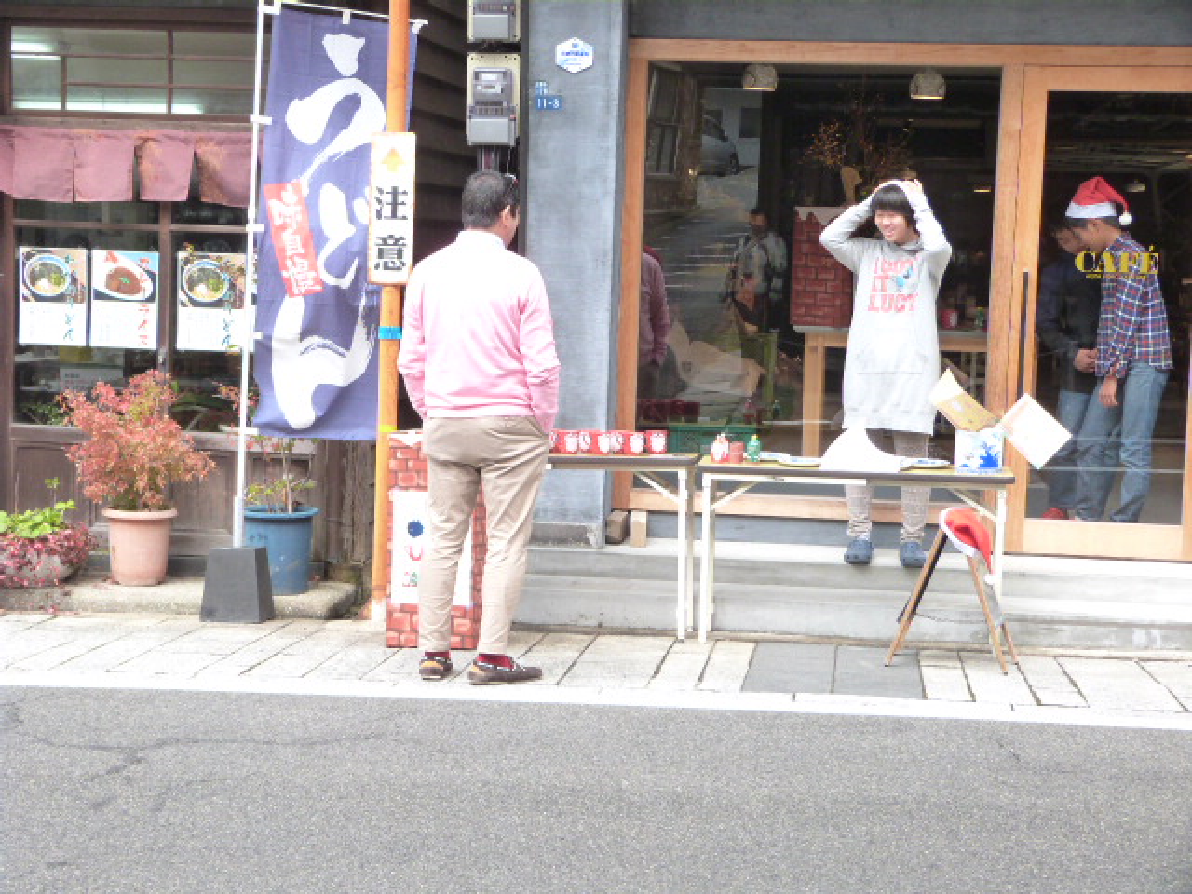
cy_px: 447
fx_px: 2376
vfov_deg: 21.3
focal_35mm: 69
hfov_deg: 28.2
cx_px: 596
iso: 320
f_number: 3.3
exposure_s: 1/160
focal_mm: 12.4
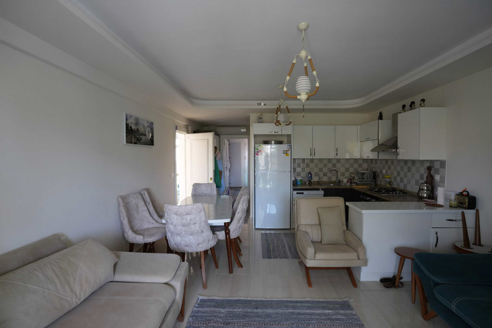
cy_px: 164
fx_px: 232
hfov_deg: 93.3
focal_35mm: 17
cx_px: 246
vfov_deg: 70.4
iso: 640
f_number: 4
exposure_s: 1/160
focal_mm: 17
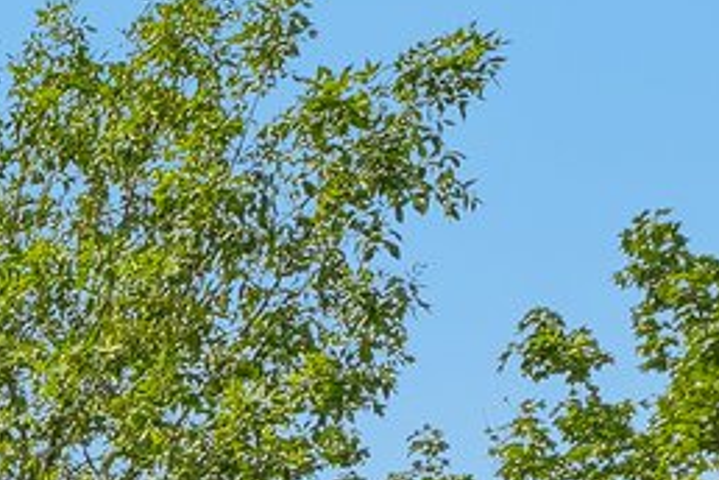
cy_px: 1464
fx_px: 2616
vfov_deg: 8.6
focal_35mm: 131
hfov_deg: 11.3
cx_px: -1274
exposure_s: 1/250
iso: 100
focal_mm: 11
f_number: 8
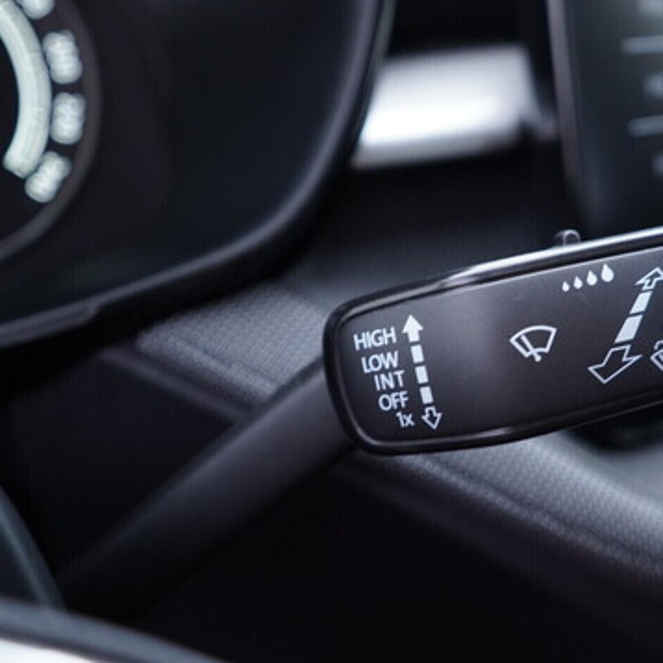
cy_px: 329
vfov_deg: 36.1
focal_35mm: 47
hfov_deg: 35.2
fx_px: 1018
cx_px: 502
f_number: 2.8
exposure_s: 1/40
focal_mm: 24
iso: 400
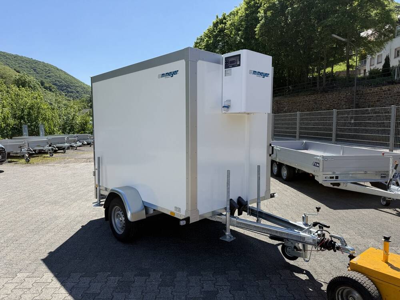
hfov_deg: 71.6
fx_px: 277
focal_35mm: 24
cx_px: 200
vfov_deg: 56.8
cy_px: 150
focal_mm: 6.76
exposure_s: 1/3021
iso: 80
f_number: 1.78
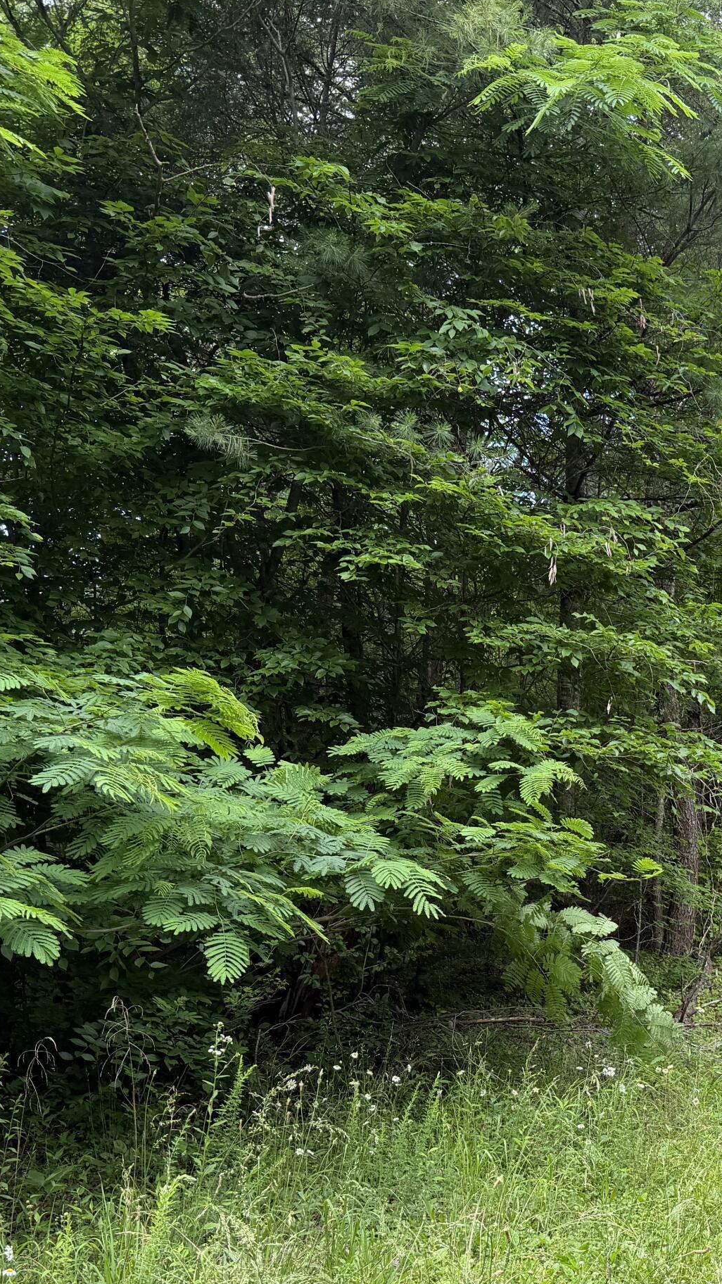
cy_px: 775
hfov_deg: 26.7
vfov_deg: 47.1
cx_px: 666
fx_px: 1463
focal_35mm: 43
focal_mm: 6.76
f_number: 1.78
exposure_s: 1/507
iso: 80
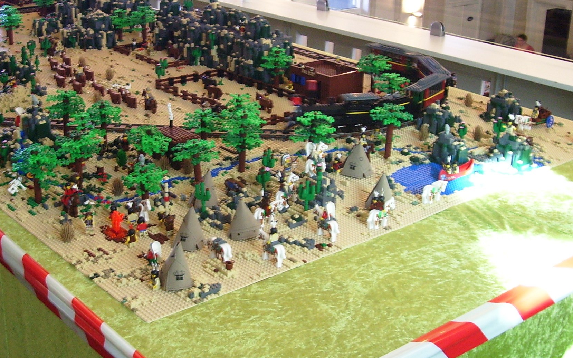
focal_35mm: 53
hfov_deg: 37.9
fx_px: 828
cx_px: 210
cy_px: 164
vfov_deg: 24.4
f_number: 2.7
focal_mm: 6
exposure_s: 1/10
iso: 160
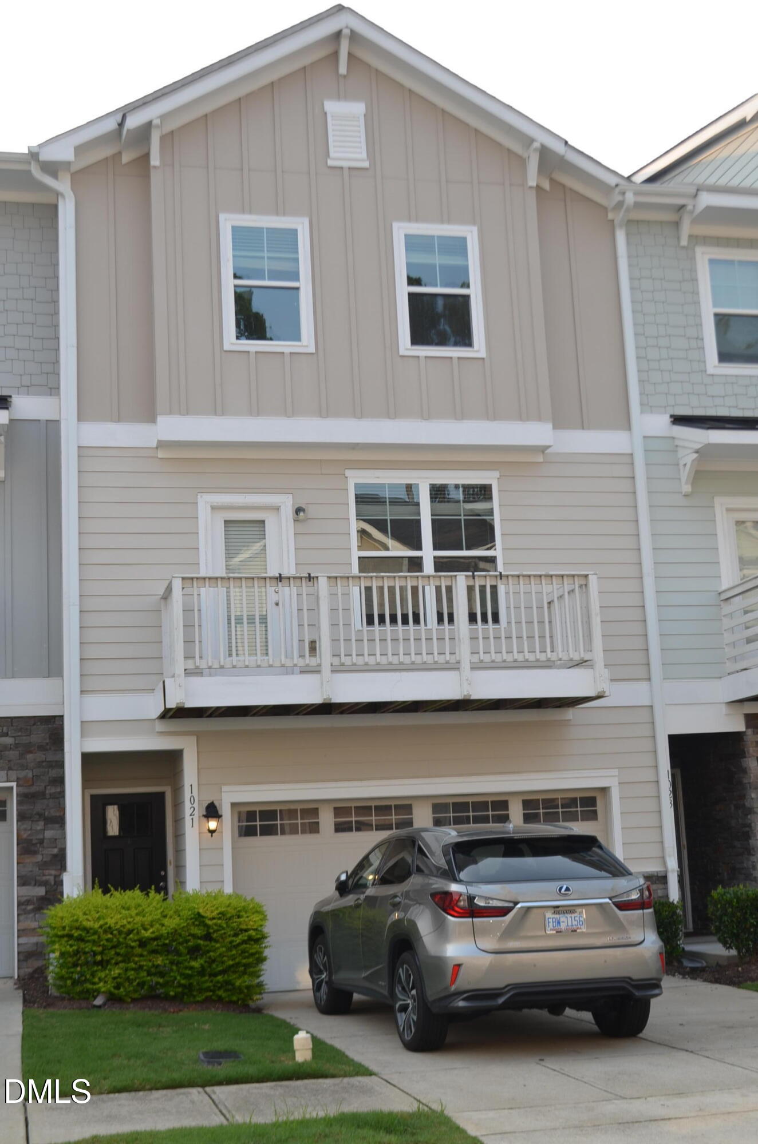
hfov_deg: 29.7
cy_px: 572
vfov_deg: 43.7
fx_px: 1428
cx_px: 379
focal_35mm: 45
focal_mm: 30
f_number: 7.1
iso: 200
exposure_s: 1/200
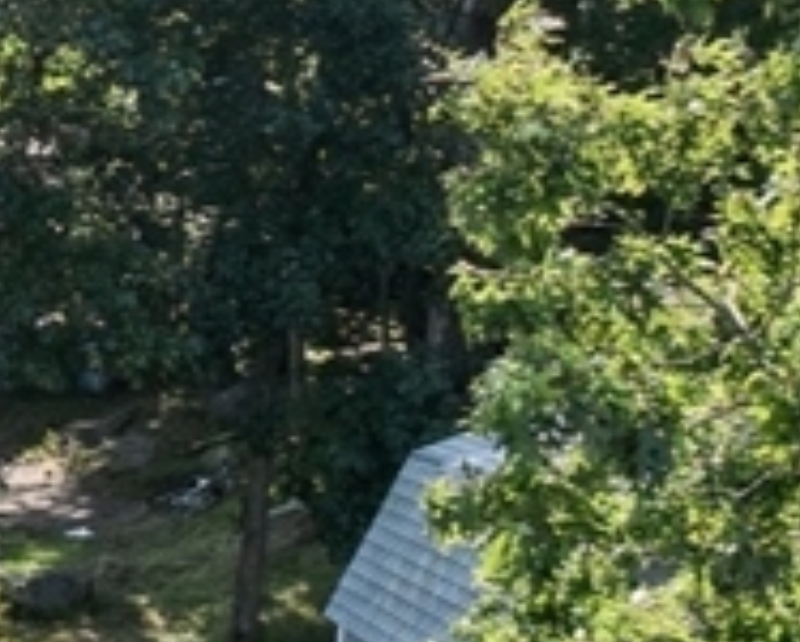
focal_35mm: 128
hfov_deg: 12.0
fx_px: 3034
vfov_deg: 11.9
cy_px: 657
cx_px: -1155
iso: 380
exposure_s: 1/2500
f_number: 2.8
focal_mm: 12.29
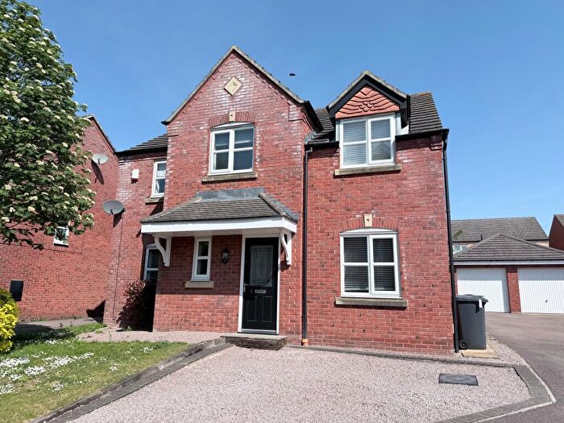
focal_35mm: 24
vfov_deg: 56.8
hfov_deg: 71.6
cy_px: 212
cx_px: 282
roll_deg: -0.9
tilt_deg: +11.2
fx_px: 391
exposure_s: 1/5319
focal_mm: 6.76
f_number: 1.78
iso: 80
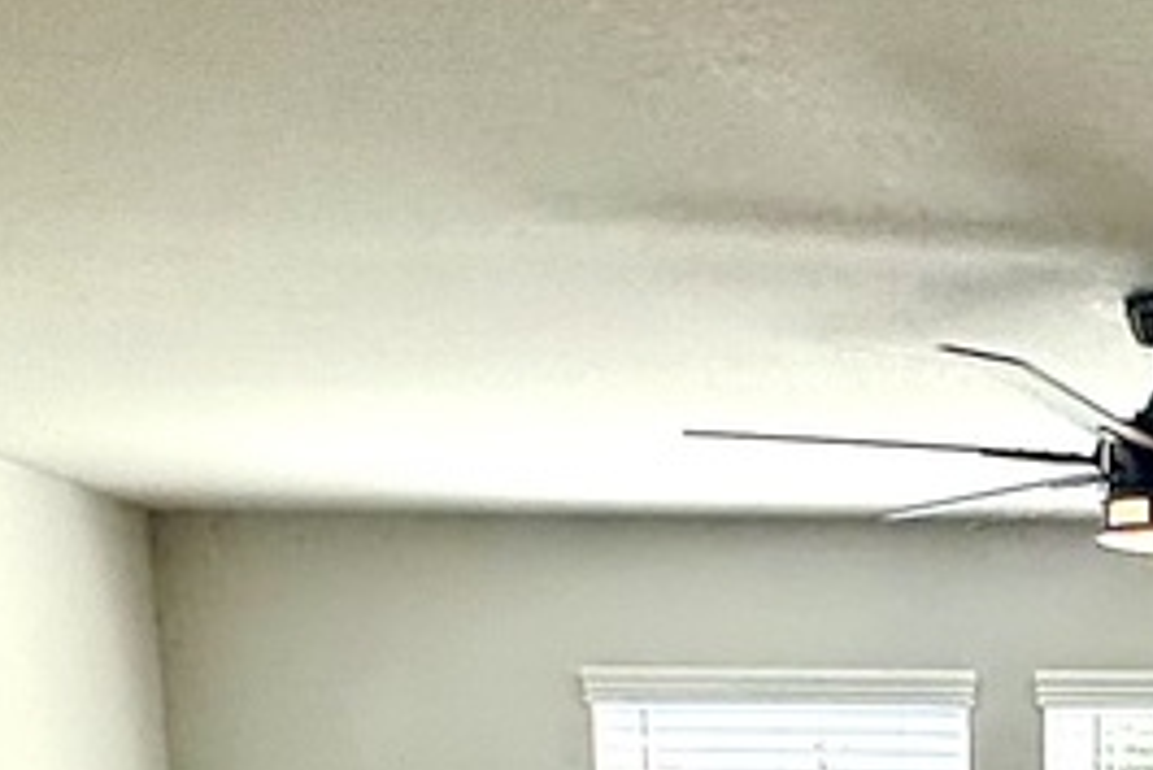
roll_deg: -0.9
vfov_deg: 14.5
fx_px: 2531
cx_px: 1279
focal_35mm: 79
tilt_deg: -12.5
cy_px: 1527
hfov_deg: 24.0
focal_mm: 2.22
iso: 64
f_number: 2.2
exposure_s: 1/233
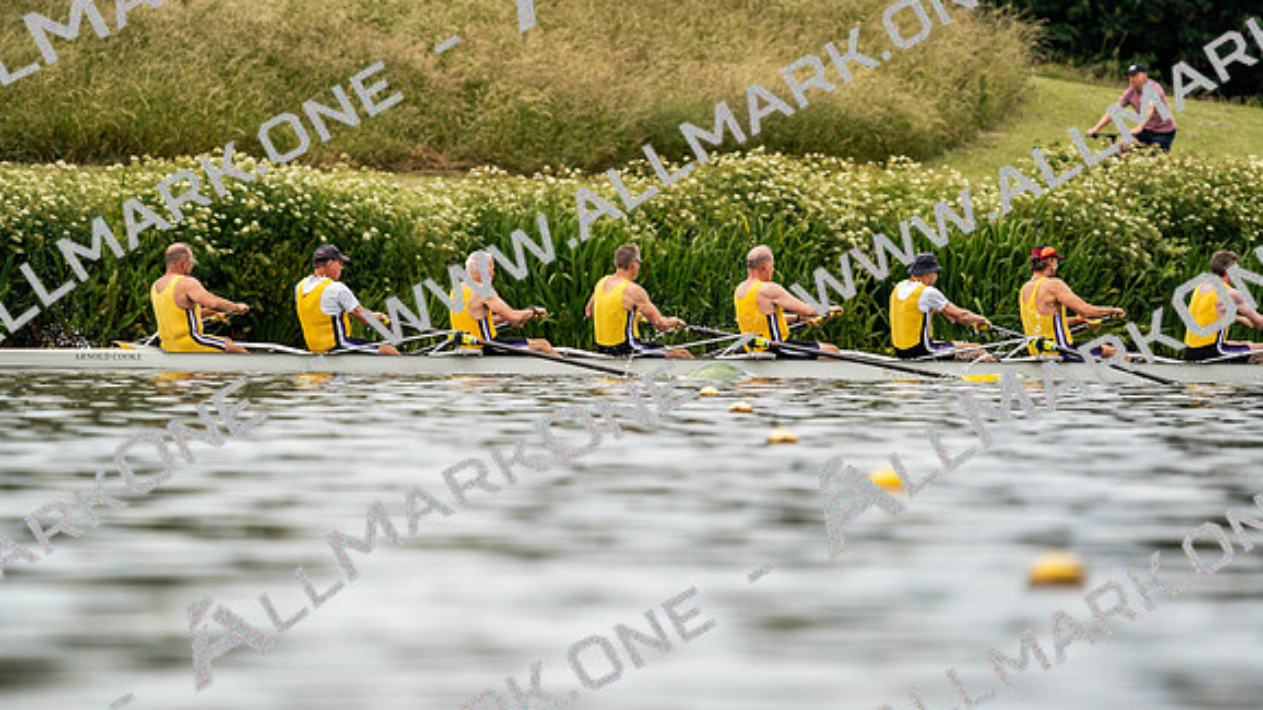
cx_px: 632
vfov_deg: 2.4
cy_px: 353
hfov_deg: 4.3
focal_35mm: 503
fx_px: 16844
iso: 400
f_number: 6.3
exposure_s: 1/2000
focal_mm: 478
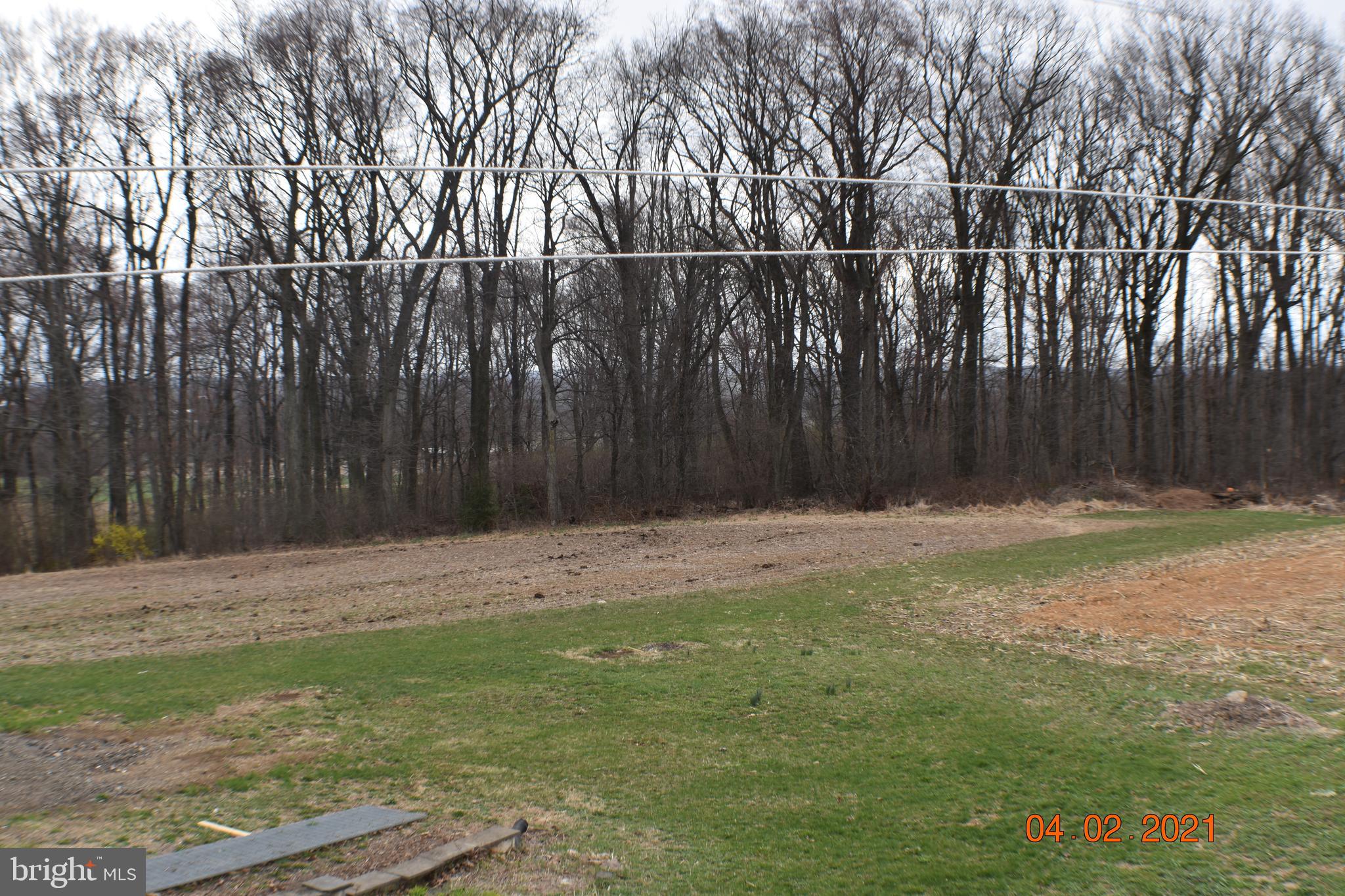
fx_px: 2017
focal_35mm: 54
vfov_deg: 25.1
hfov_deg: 36.9
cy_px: 448
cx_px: 672
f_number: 8
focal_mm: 36
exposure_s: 1/160
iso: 100
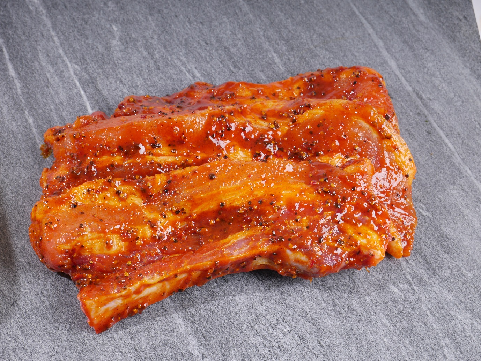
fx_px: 1112
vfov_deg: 18.5
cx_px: 240
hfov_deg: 24.4
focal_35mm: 80
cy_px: 180
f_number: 9
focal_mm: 40
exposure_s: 1/160
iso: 200
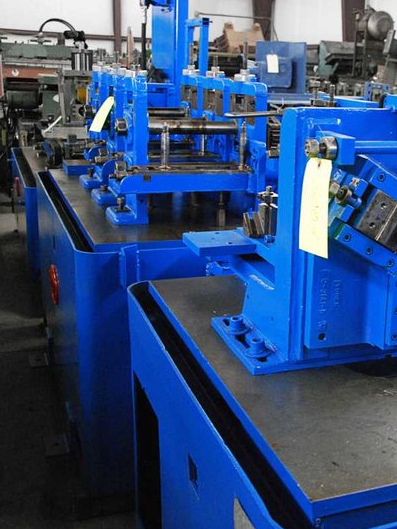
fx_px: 734
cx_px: 301
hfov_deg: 29.8
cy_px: 264
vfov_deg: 39.6
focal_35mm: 48
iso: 1600
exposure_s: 1/15
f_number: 3.8
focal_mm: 22
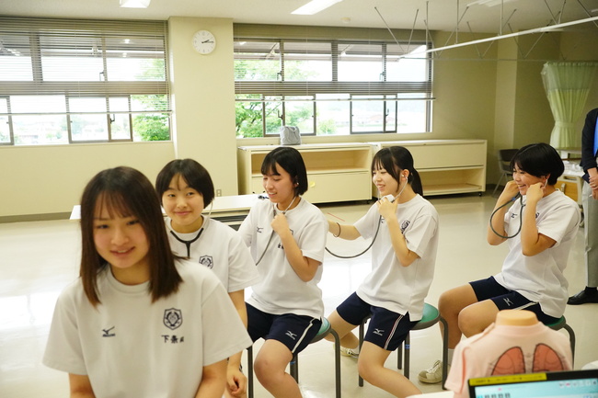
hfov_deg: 61.9
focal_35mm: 30
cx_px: 299
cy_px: 199
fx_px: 498
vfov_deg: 43.6
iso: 10000
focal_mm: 30
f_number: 3.5
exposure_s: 1/1250
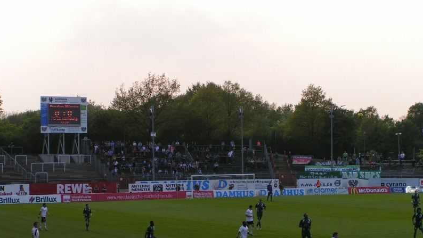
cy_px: 125
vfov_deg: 13.5
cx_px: 210
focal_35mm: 90
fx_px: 1010
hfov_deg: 23.7
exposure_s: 1/200
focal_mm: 12.6
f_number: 5
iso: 50
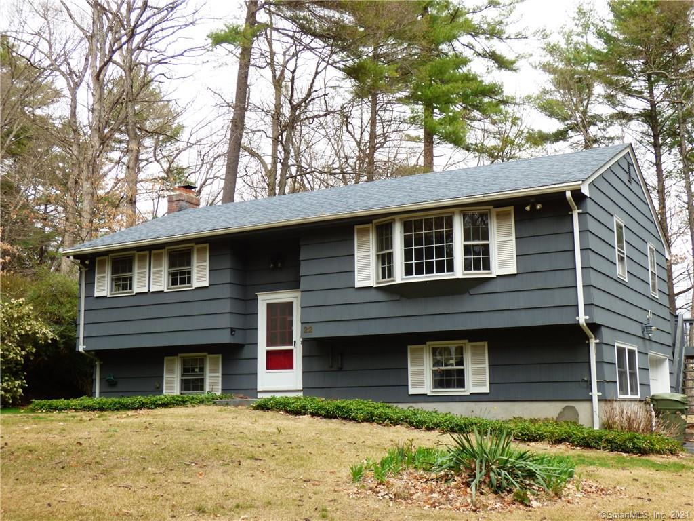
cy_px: 260
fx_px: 882
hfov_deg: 42.9
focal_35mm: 44
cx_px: 347
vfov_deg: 32.9
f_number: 3.7
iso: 100
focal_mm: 7.79
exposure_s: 1/200
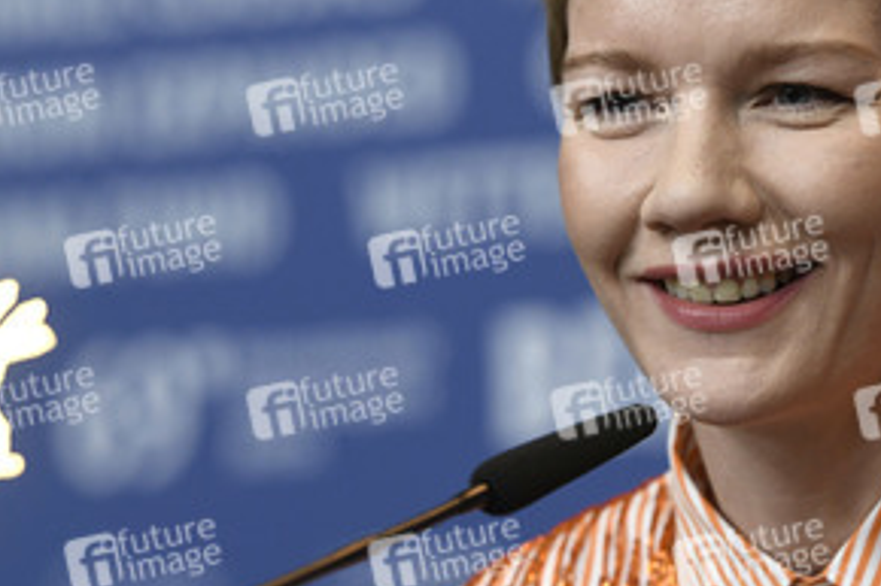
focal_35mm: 272
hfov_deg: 7.6
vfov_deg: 5.0
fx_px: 6652
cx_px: 366
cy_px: 176
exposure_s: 1/320
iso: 1000
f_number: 3.5
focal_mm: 175
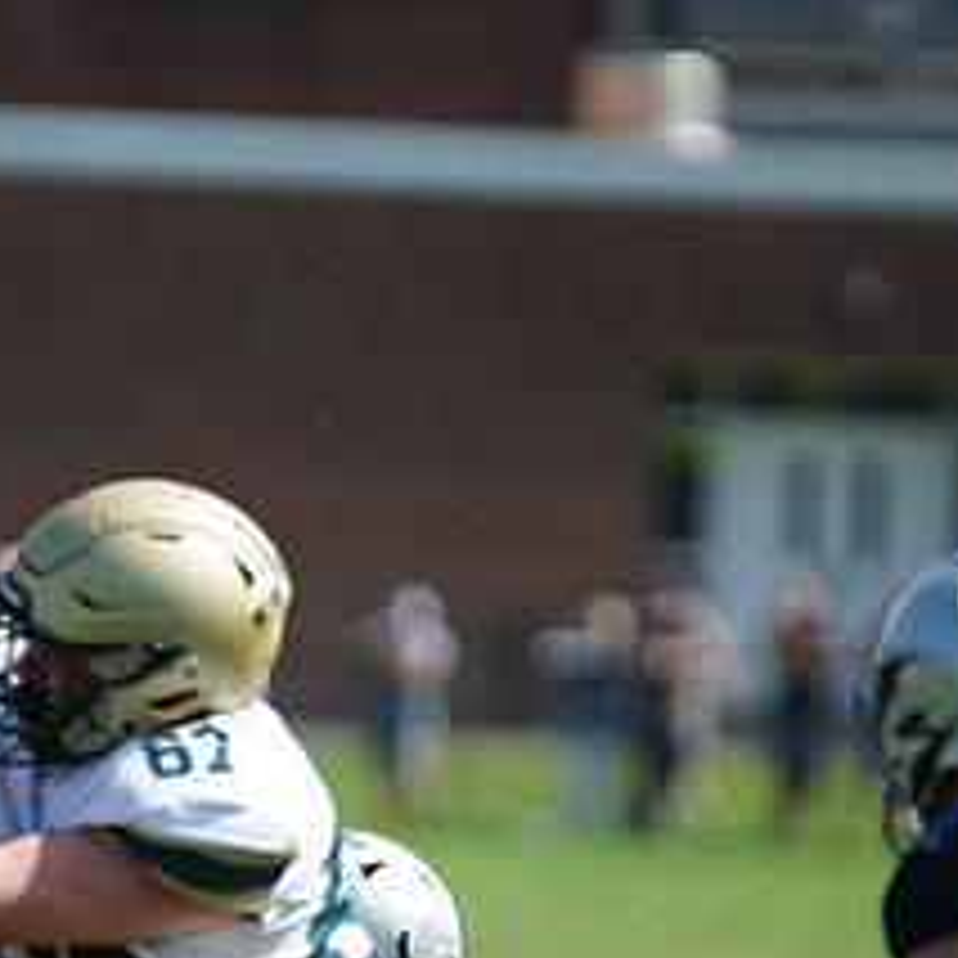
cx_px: 243
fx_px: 18943
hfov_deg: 2.9
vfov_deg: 2.9
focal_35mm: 605
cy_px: 866
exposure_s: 1/4000
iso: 400
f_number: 2.8
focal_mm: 261
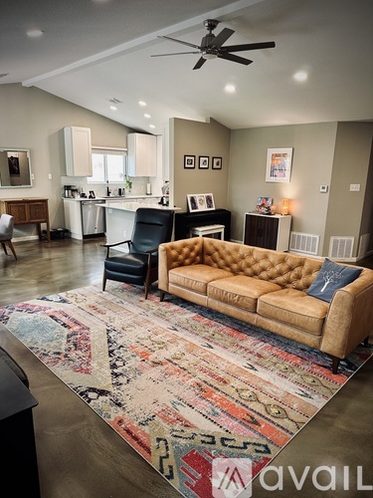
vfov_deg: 71.6
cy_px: 249
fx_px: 345
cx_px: 186
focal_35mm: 24
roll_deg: -1.6
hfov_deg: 56.8
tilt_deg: -13.9
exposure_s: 1/60
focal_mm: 6.86
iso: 160
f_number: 1.78
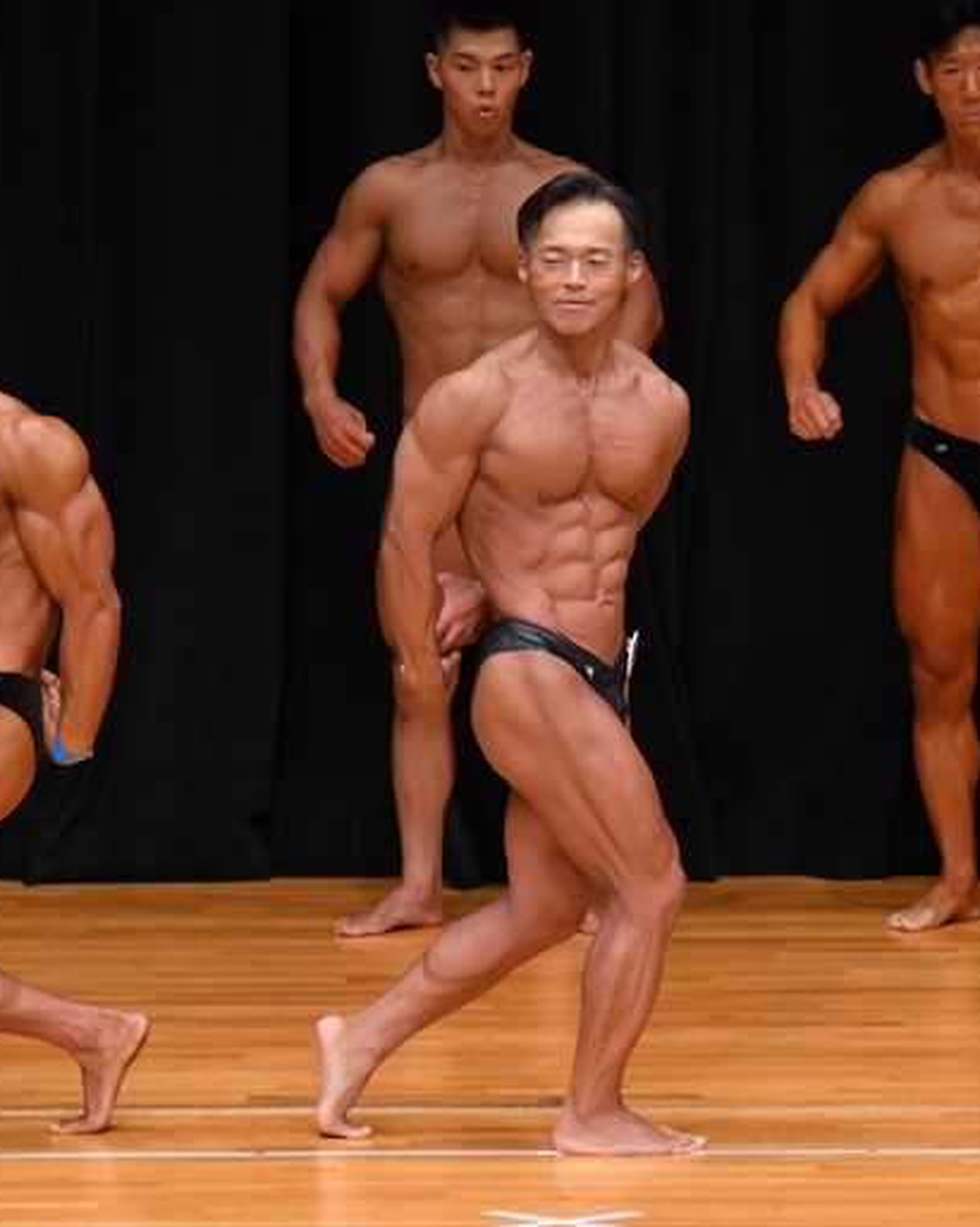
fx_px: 14656
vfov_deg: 4.8
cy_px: 612
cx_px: 661
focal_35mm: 404
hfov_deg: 3.8
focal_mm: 190
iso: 3200
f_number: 5.6
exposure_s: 1/400
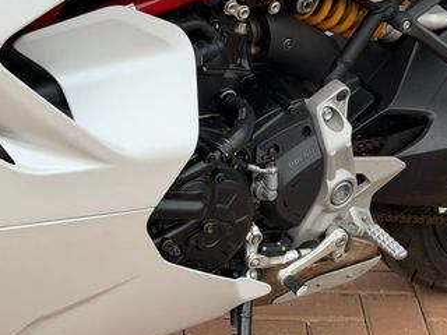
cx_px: 289
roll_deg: -2.2
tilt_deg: -16.7
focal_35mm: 96
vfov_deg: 15.4
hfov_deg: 20.4
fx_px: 1240
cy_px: 149
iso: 80
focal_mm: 6.76
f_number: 1.78
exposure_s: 1/2146
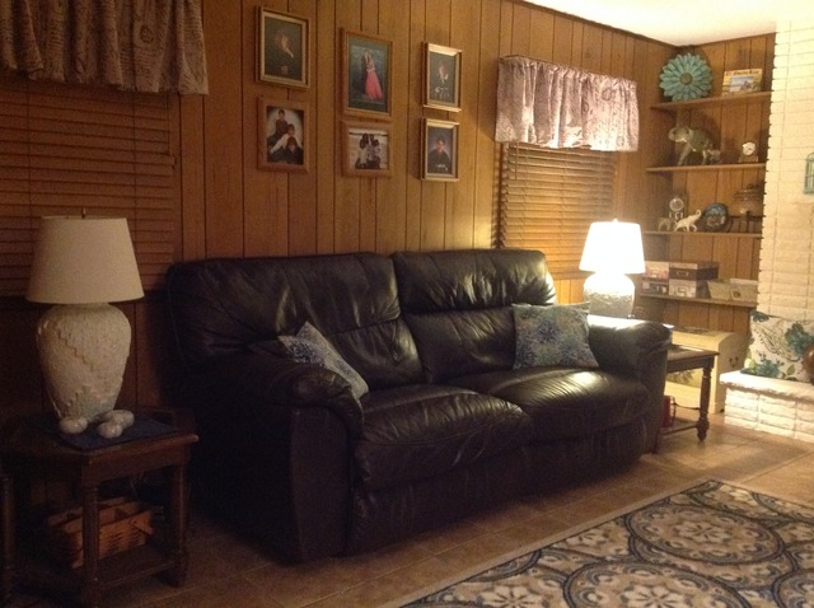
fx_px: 822
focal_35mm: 35
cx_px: 407
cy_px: 304
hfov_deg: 52.7
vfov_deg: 40.6
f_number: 2.4
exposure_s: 1/15
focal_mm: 4.28
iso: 800
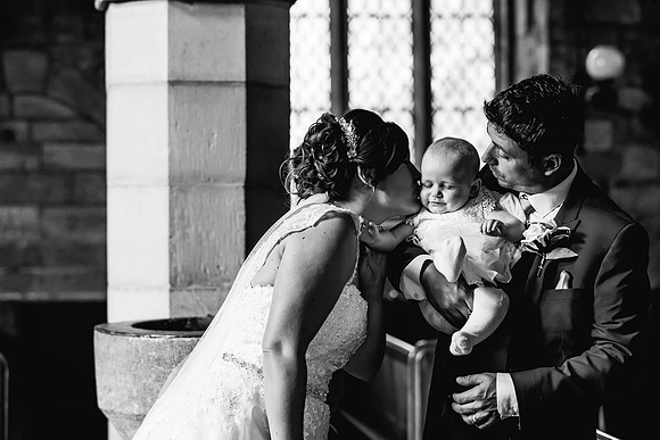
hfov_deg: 23.1
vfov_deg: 15.6
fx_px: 1612
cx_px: 330
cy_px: 220
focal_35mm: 88
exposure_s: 1/200
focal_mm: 85
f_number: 2.8
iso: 2000
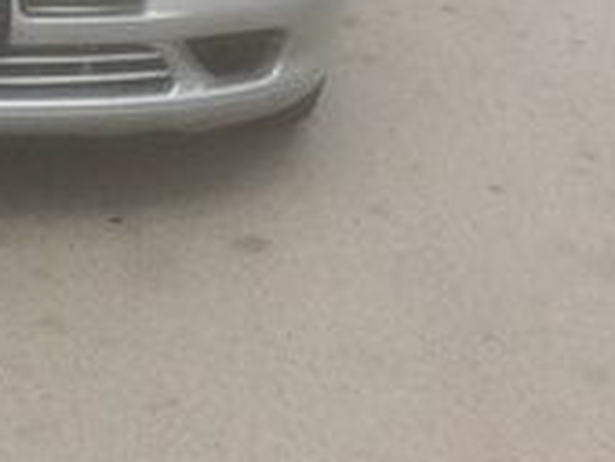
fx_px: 2009
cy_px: -136
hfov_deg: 16.6
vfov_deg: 12.7
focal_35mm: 113
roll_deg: -2.4
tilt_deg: -13.7
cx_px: -156
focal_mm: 4.15
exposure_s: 1/1866
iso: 32
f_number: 2.2
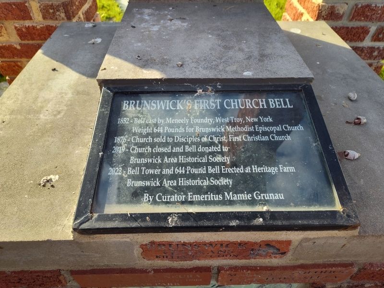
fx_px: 255
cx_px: 192
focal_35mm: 23
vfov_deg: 58.9
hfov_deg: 73.9
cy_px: 144
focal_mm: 5.56
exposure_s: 1/536
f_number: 1.8
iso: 100
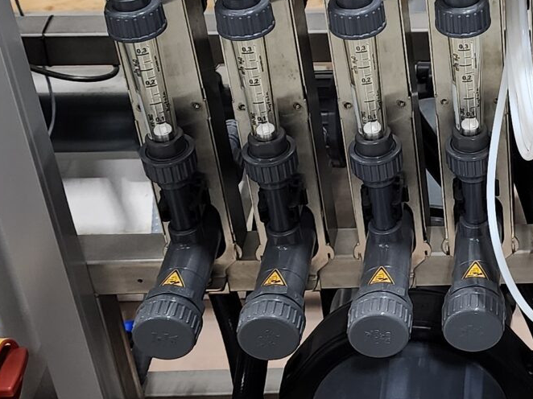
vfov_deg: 16.4
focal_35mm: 89
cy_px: 72
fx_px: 1370
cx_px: 596
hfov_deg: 20.9
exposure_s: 1/120
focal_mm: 6.4
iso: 250
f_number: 1.8
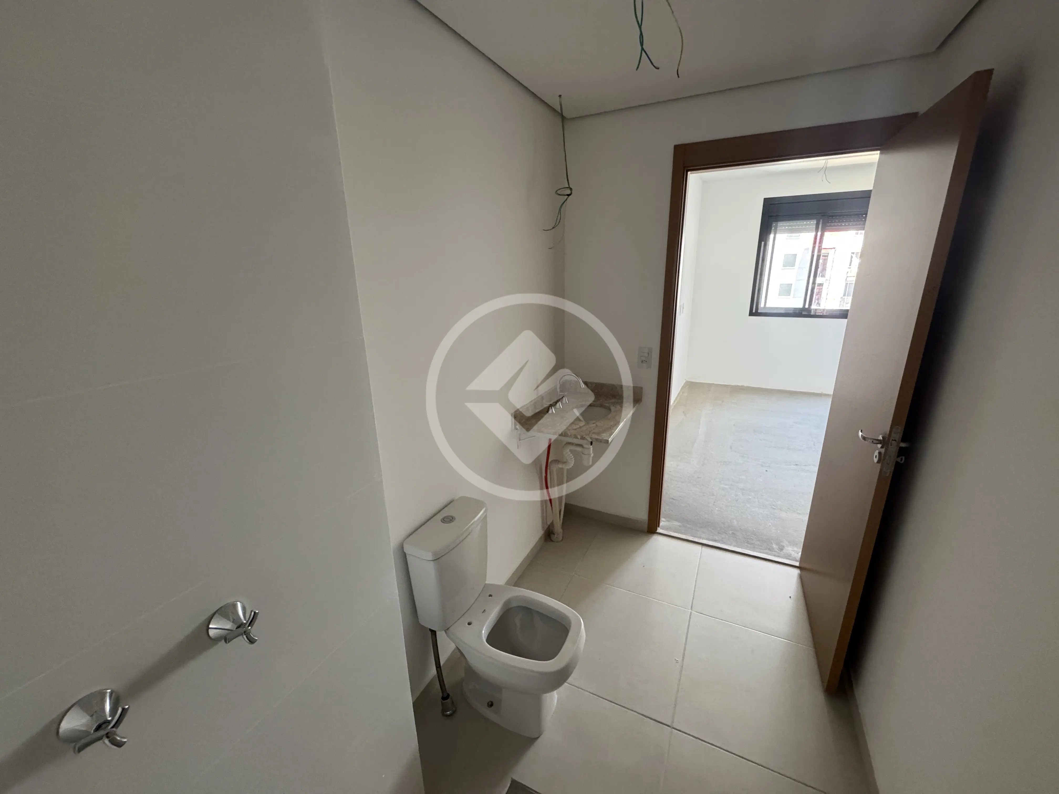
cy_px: 397
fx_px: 428
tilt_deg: -16.7
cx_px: 530
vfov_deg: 85.7
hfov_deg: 102.1
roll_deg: +1.3
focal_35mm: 14
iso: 320
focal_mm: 2.22
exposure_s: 1/69
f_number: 2.2
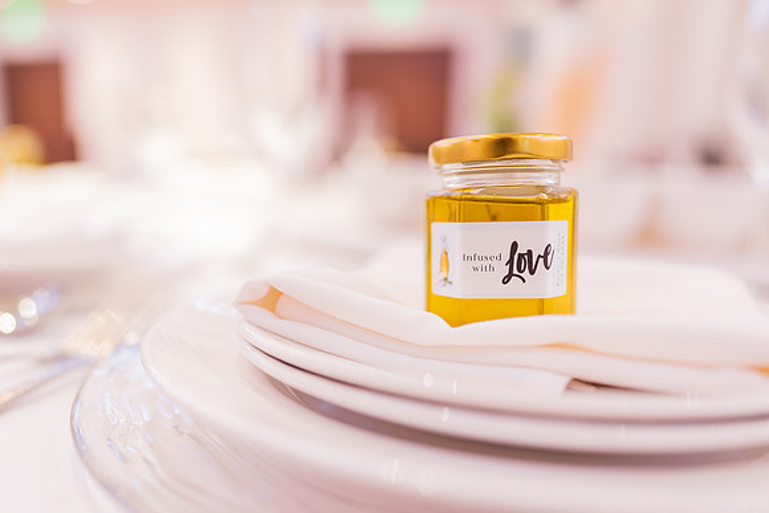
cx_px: 346
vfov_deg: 43.2
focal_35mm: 30
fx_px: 644
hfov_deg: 61.6
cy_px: 311
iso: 160
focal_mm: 24
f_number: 1.4
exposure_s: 1/40
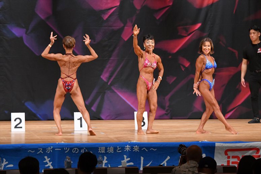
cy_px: 87
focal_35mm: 202
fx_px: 1464
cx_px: 130
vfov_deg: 6.8
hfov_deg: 10.2
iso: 5000
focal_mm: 135
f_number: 5.6
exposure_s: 1/400
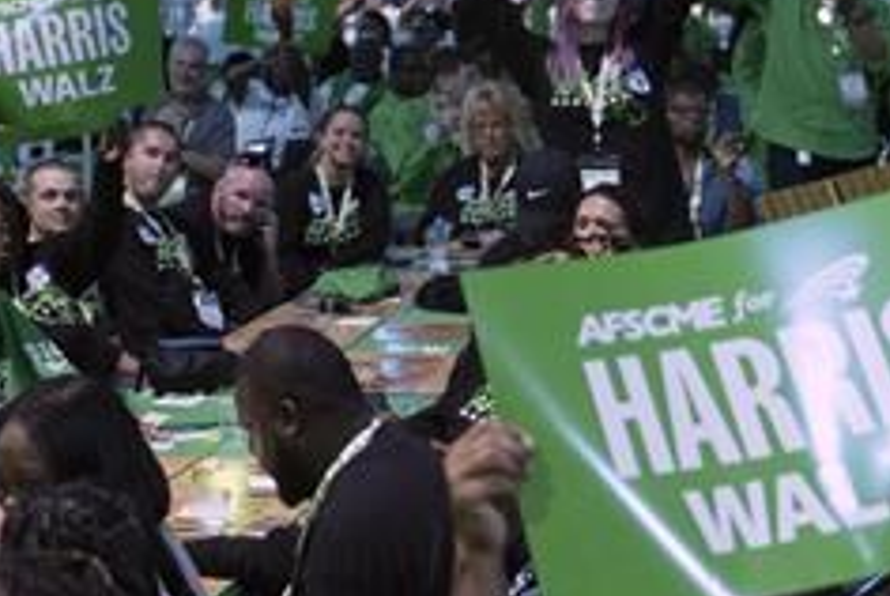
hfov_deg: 19.6
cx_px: -124
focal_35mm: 99
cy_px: -209
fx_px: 2451
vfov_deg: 13.3
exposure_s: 1/250
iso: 2500
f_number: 2.8
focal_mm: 36
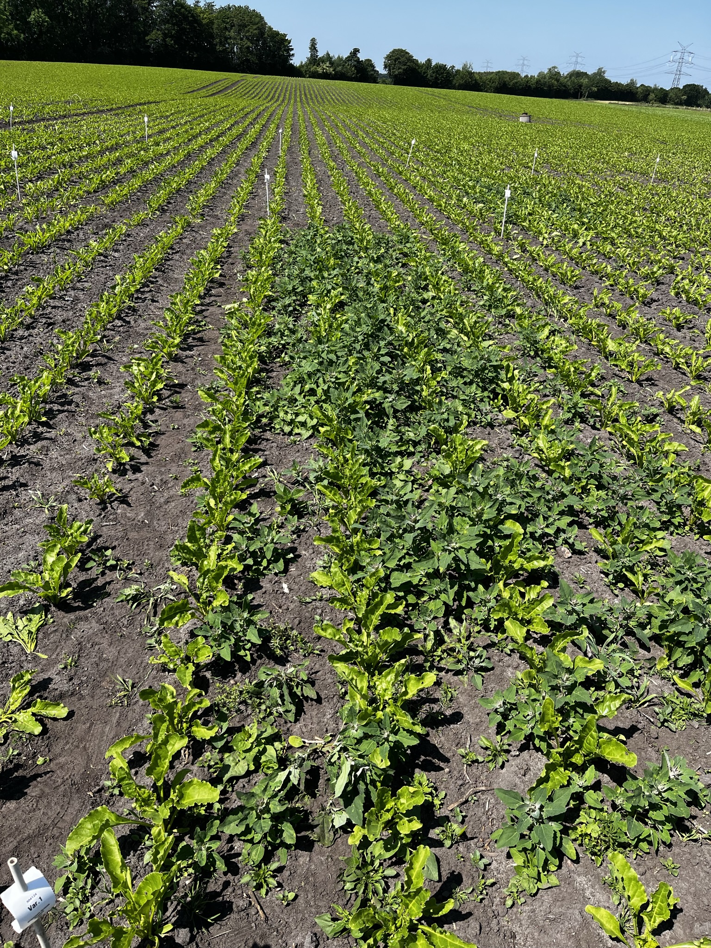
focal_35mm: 26
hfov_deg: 53.1
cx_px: 356
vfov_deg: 67.3
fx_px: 712
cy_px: 474
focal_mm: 5.1
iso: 50
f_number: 1.6
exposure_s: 1/2137
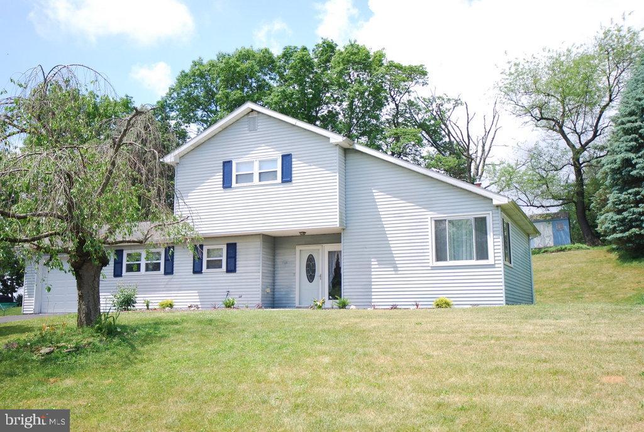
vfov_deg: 37.0
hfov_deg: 53.1
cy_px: 216
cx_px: 322
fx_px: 645
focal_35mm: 36
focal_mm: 24
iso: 100
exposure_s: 1/250
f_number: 8
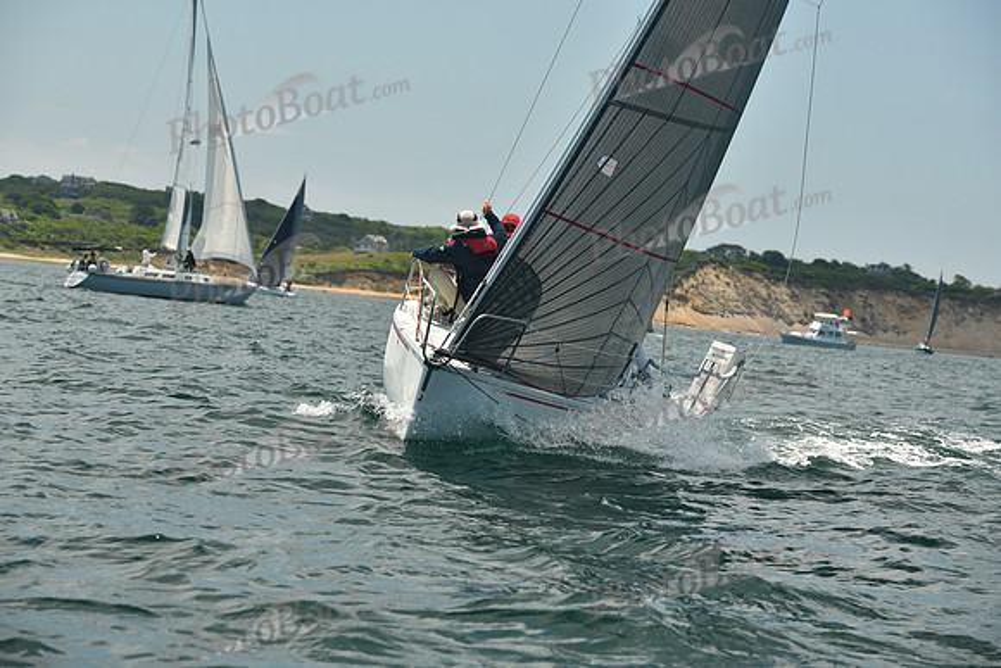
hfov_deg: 15.8
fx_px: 3615
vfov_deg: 10.6
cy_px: 334
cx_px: 500
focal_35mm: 130
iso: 320
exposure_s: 1/640
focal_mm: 130
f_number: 7.1
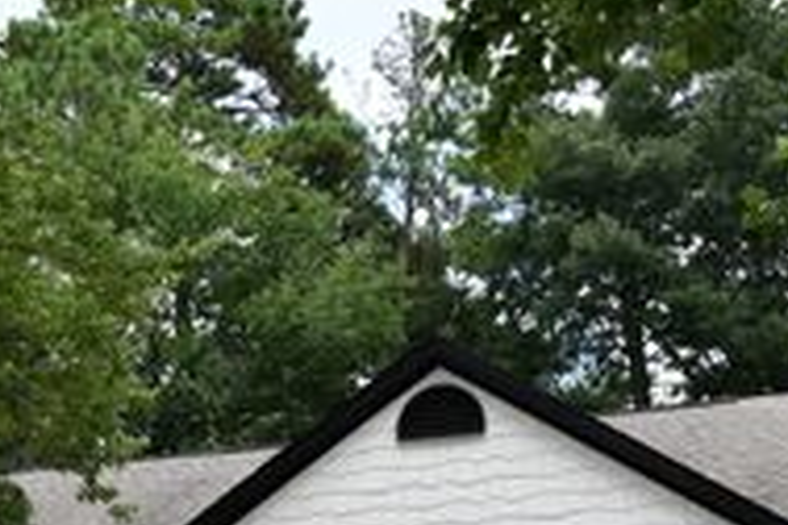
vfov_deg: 13.5
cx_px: 21
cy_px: 665
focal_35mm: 98
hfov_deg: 20.2
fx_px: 2145
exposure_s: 1/160
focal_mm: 25
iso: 100
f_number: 6.3
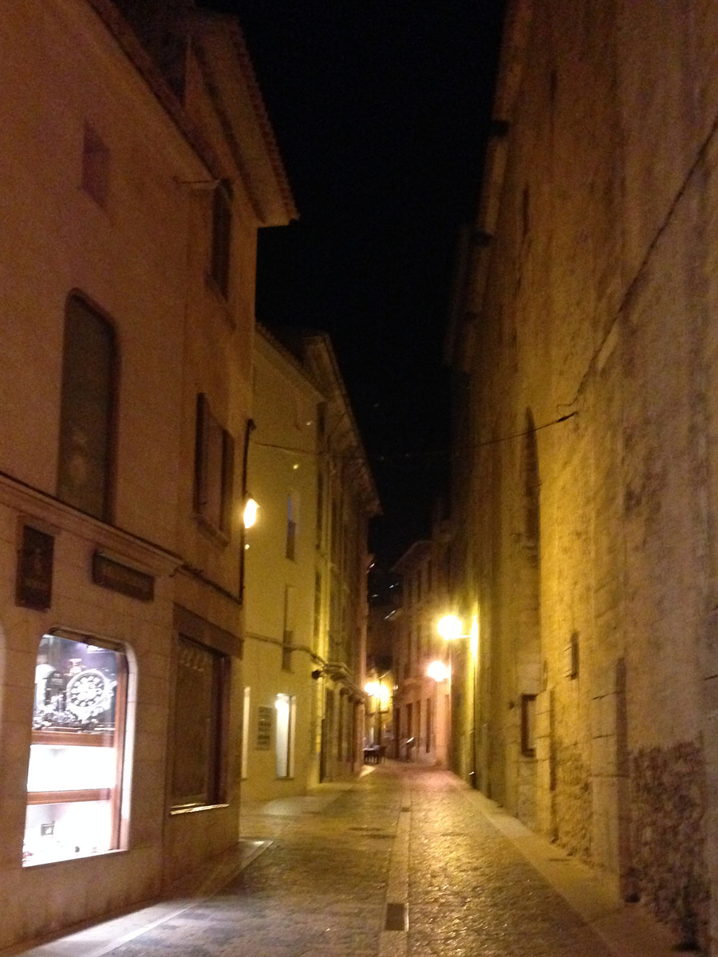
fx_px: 1217
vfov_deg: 42.6
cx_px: 372
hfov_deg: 32.9
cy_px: 601
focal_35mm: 44
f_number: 2.4
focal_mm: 4.12
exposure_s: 1/15
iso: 800
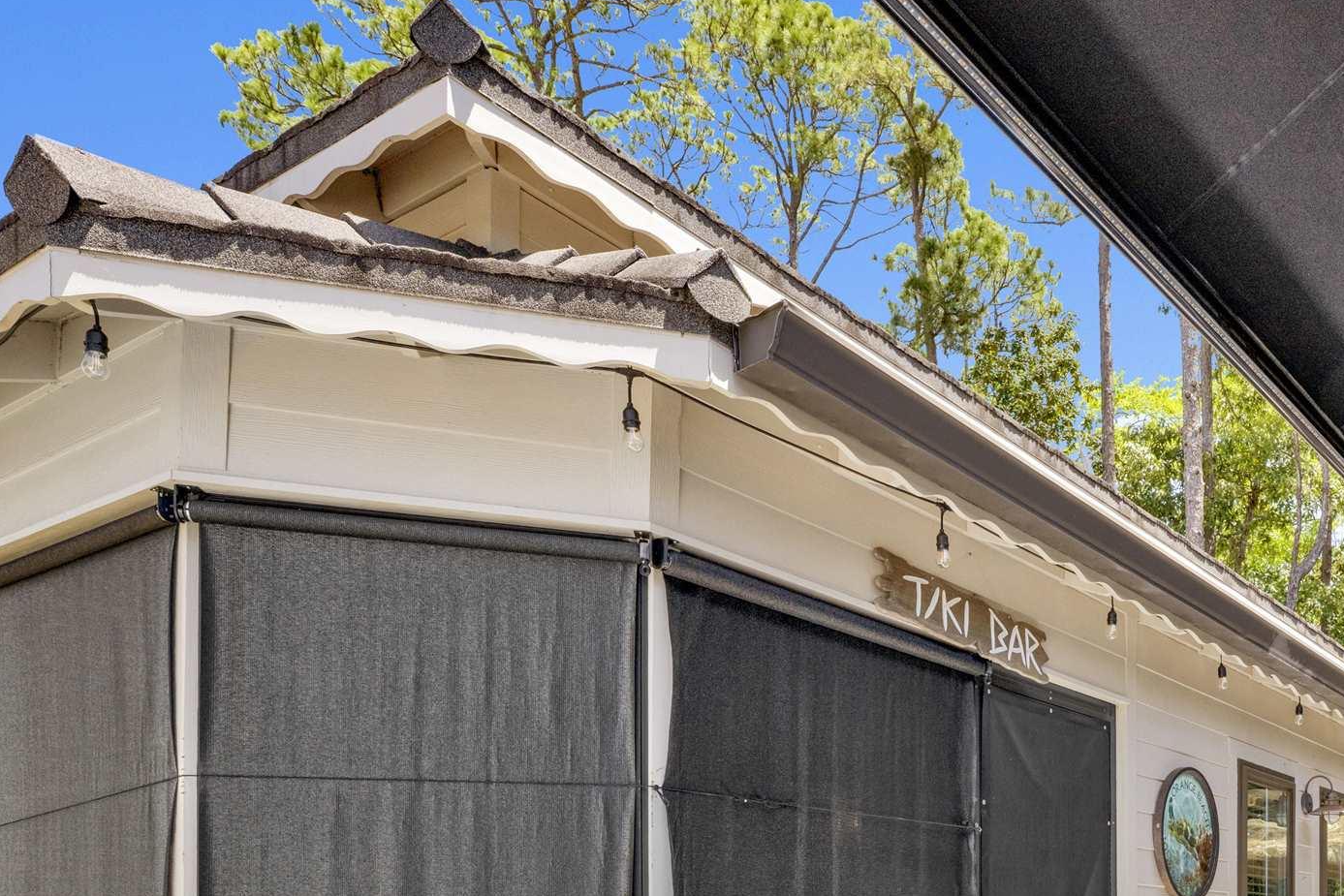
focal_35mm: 31
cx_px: 1114
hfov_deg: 55.1
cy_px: 923
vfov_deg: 37.2
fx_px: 1157
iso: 400
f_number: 11
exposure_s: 1/250
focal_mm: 14
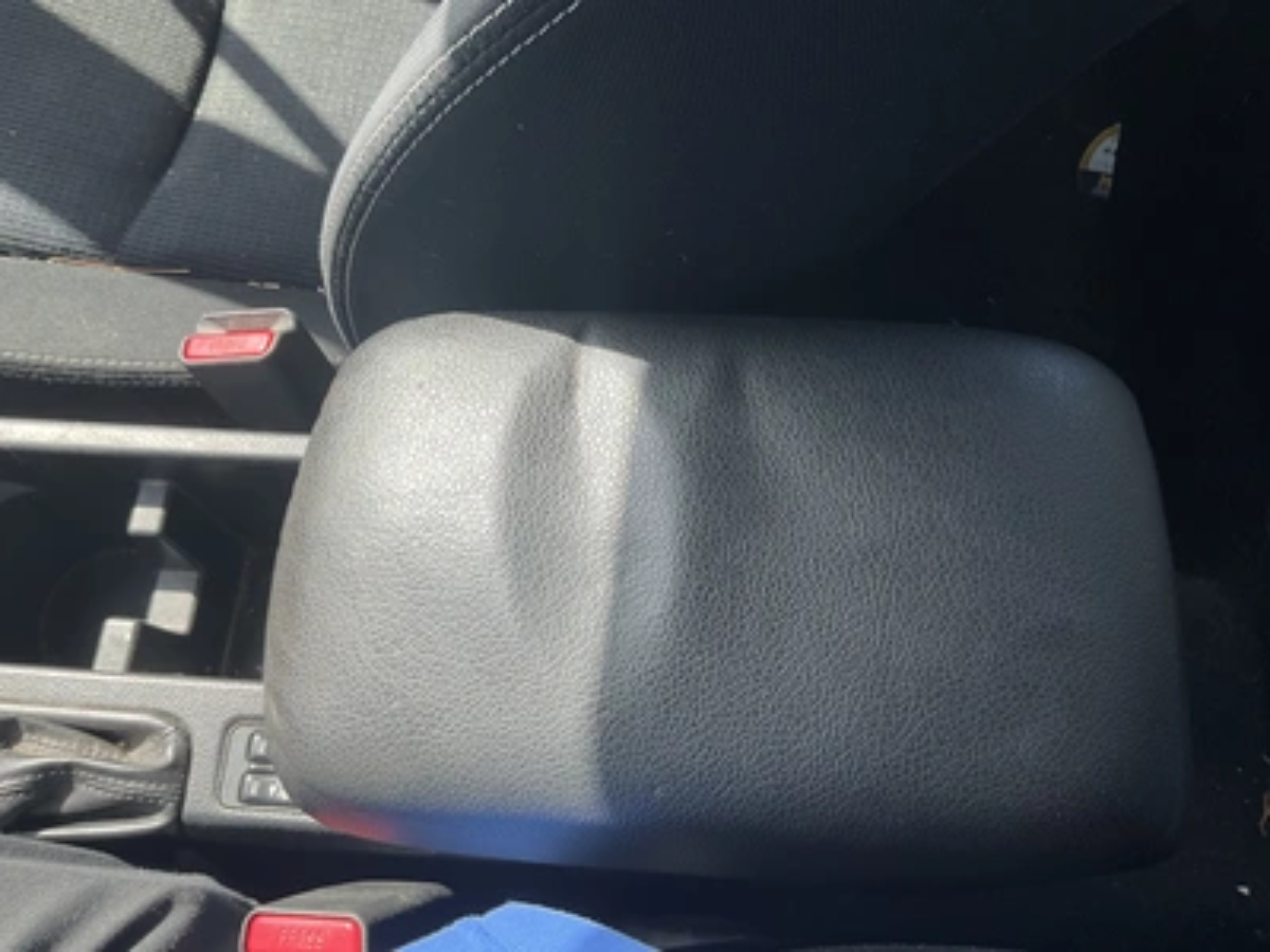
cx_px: 635
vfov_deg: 48.2
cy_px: 476
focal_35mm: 29
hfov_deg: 61.7
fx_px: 1064
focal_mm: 3
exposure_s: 1/218
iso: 20
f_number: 1.8
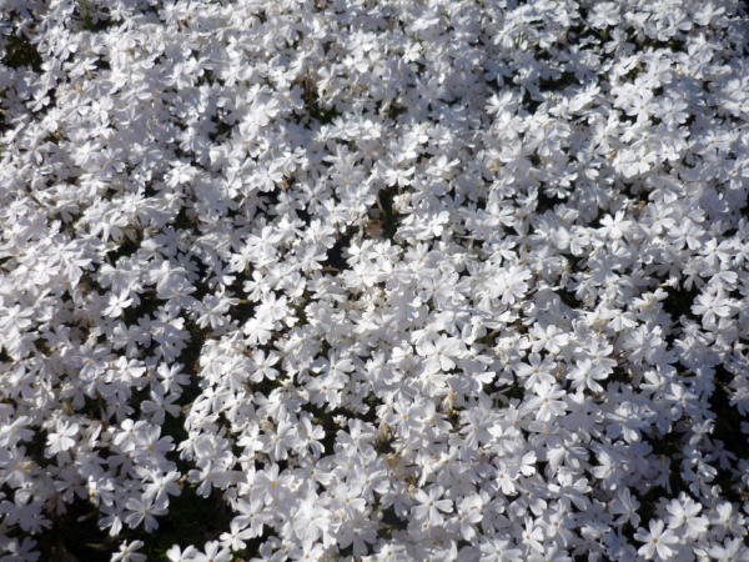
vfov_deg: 42.9
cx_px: 374
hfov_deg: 55.4
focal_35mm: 33
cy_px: 281
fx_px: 714
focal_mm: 5.5
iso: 100
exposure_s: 1/320
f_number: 8
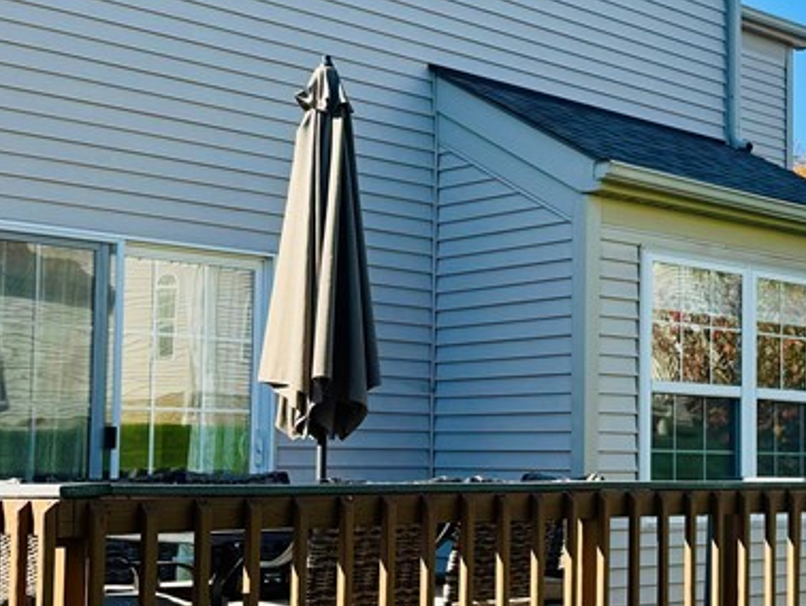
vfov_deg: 22.6
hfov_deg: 29.2
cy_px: 344
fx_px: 1514
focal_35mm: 65
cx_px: 640
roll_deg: -0.3
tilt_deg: +4.0
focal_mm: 6.76
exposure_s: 1/1980
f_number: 1.78
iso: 80
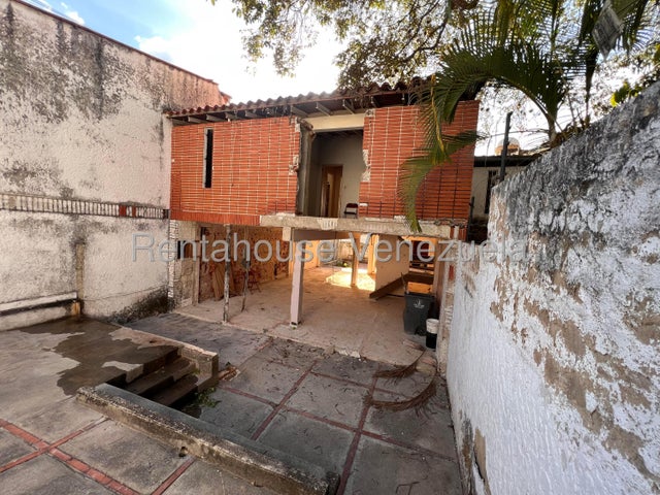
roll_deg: -4.1
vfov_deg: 89.9
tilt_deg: -4.4
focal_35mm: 13
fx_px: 248
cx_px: 330
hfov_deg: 106.2
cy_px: 248
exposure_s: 1/184
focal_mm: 1.57
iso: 32
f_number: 1.8
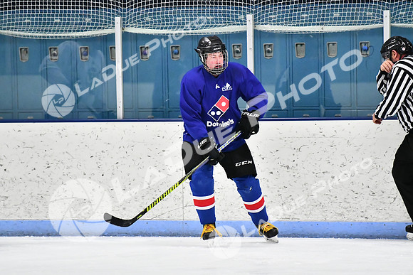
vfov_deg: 4.8
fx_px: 3270
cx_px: 206
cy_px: 138
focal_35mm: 285
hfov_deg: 7.2
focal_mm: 190
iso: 6400
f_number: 3.2
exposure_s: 1/1250
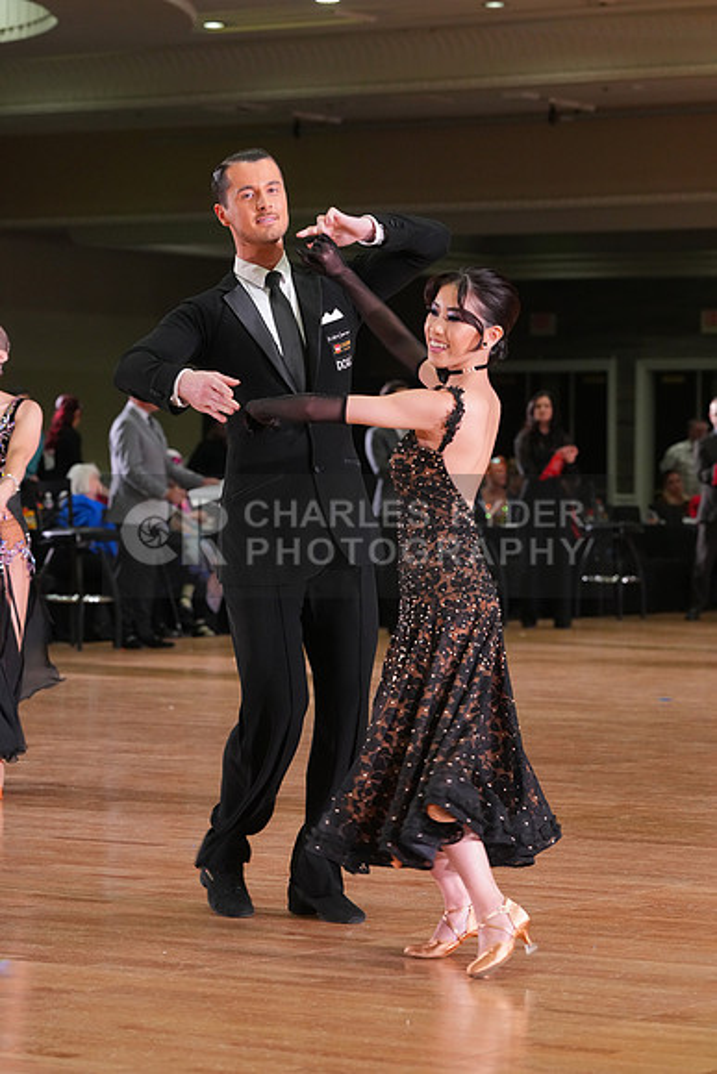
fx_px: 3672
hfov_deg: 11.2
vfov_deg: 16.6
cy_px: 537
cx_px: 358
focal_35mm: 123
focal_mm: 123
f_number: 5.6
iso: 3200
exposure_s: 1/200
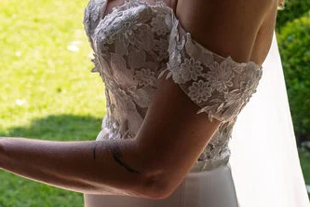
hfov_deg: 15.6
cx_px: -8
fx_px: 1111
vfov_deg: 10.5
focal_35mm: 129
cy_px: -36
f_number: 3.5
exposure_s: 1/250
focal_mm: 28
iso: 100
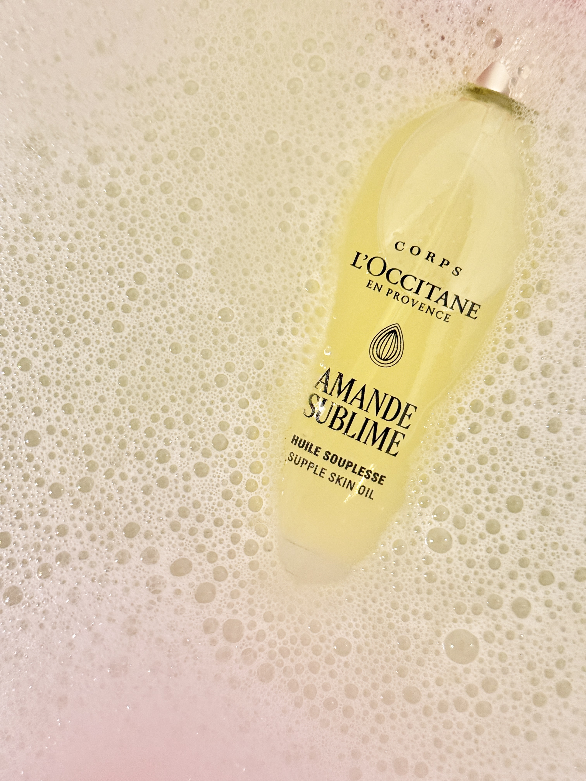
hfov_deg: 30.3
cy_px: 390
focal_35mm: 48
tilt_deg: -86.1
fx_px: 1083
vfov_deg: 39.7
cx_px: 293
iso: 250
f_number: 1.8
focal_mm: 6.8
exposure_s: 1/60
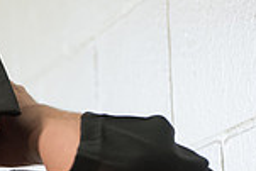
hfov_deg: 6.2
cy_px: 273
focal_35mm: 327
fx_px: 2328
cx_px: -110
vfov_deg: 4.2
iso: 2000
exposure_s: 1/250
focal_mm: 85
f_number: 4
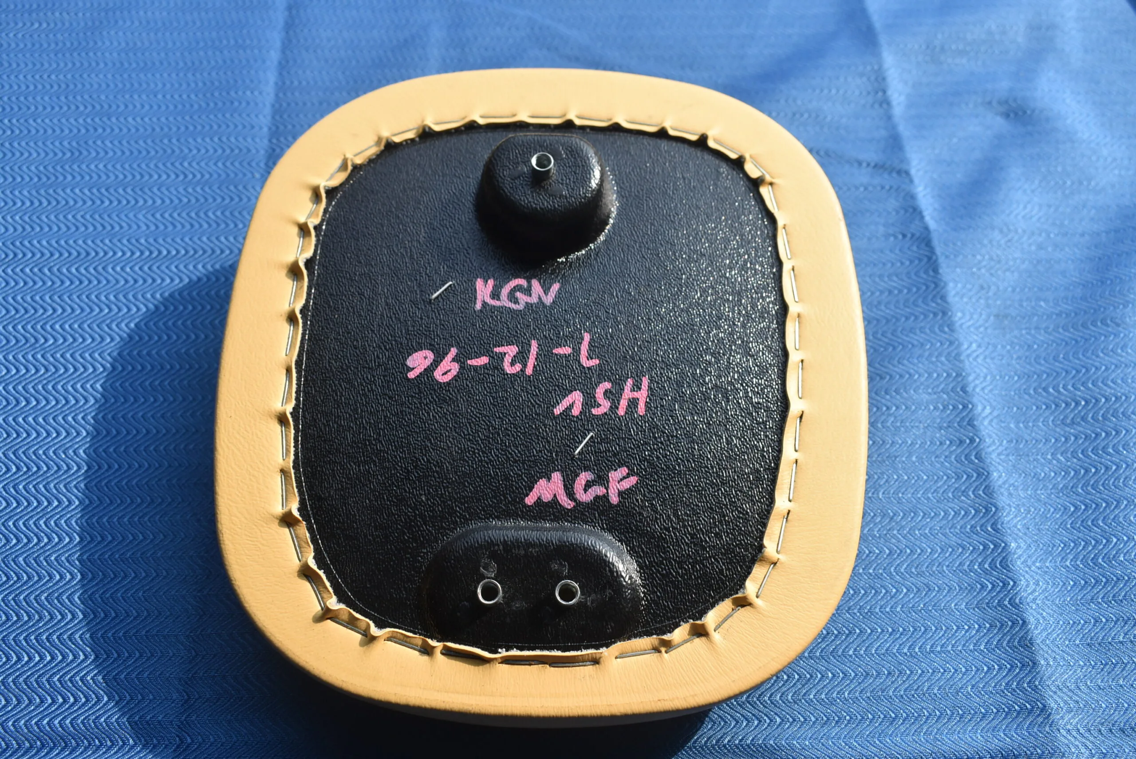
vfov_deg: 35.6
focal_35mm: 38
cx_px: 568
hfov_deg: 51.3
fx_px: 1184
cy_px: 380
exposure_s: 1/320
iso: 200
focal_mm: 25
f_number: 7.1
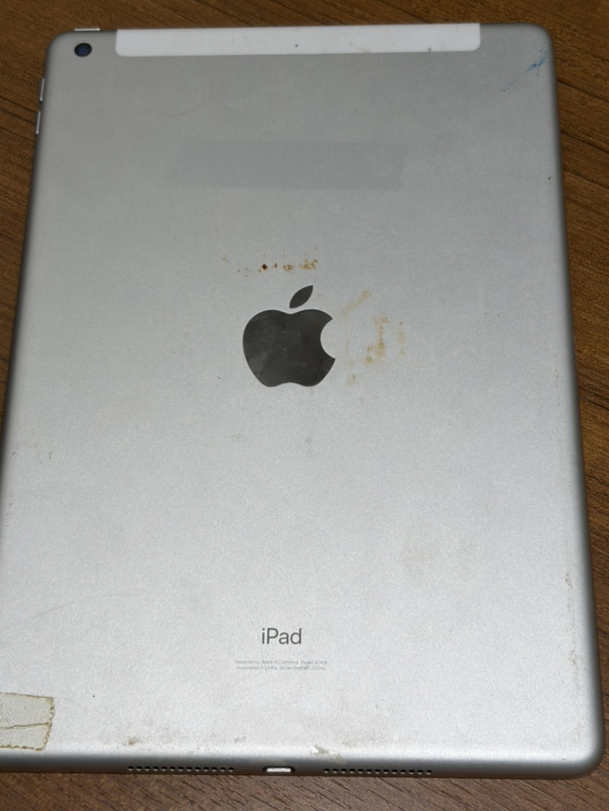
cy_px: 373
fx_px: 1360
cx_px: 283
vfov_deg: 33.2
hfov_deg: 25.2
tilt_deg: -64.1
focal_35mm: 58
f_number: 1.6
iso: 25
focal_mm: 5.96
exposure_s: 1/165
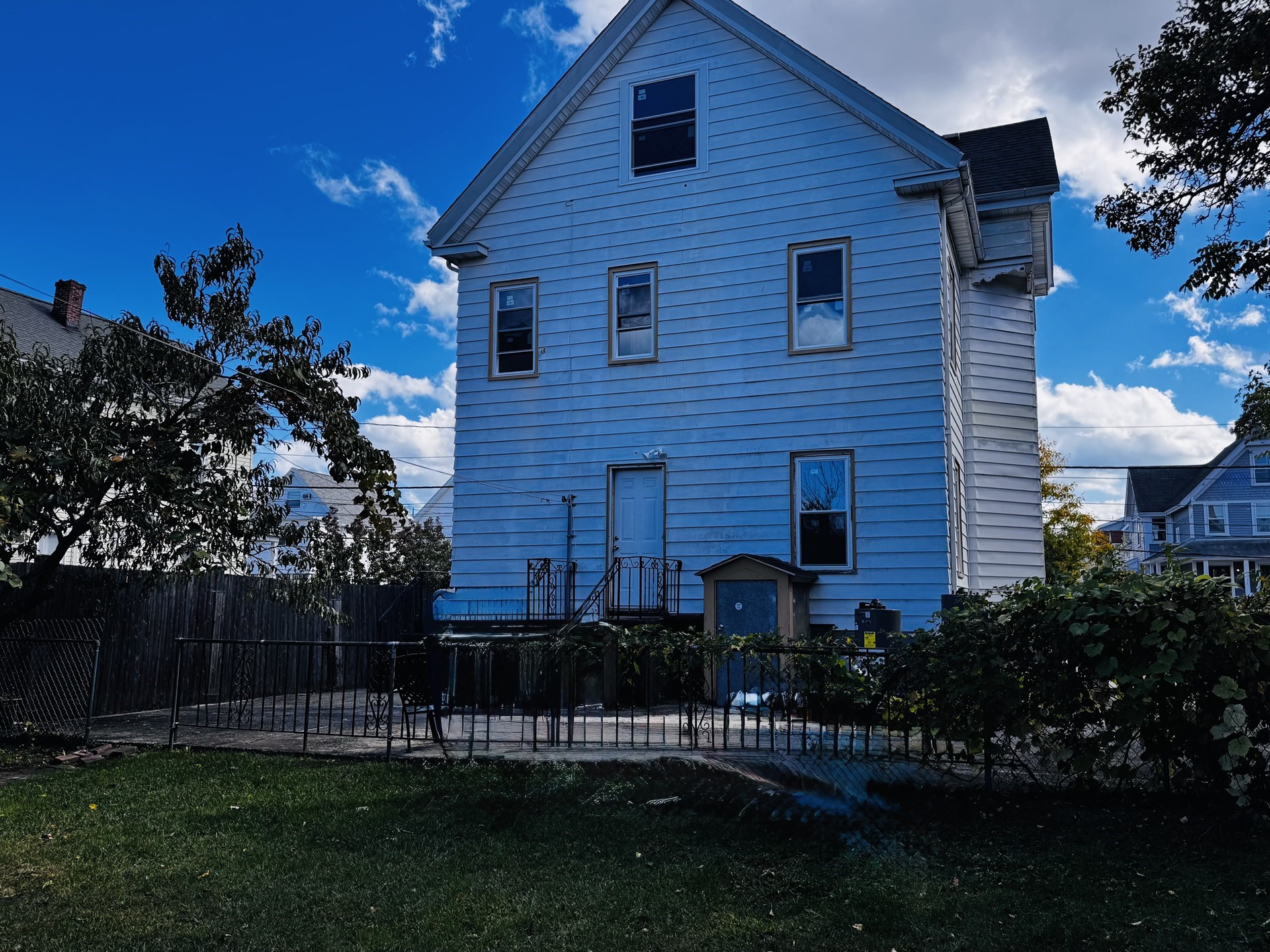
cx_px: 680
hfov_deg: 67.2
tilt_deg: +6.1
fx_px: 954
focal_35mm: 26
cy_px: 489
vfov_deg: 53.1
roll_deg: -0.1
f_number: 1.78
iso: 80
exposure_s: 1/2415
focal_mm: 6.76
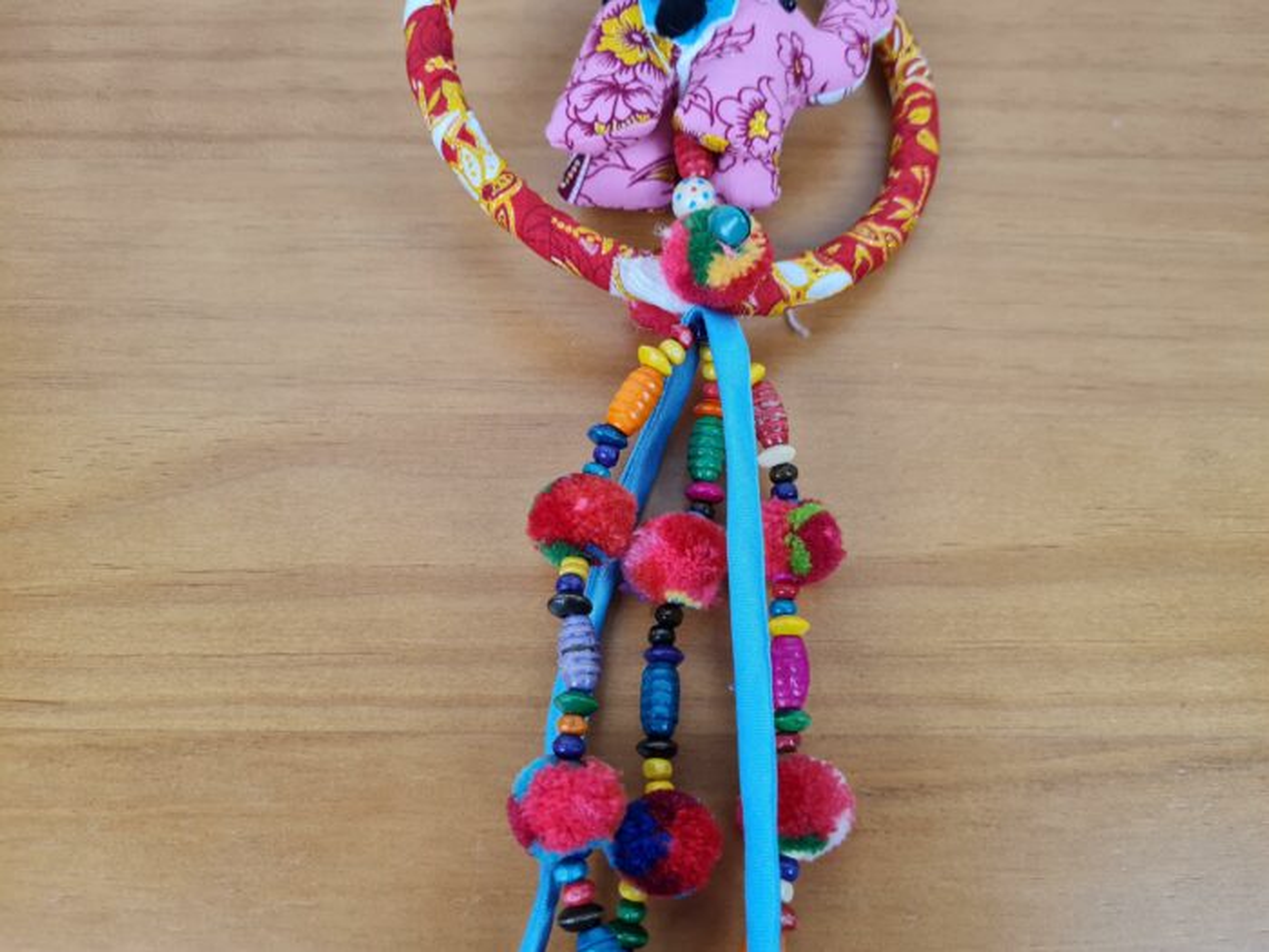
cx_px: 634
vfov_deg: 53.1
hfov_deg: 67.3
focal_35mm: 26
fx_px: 953
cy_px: 476
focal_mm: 5.4
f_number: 1.8
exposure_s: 1/120
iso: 100
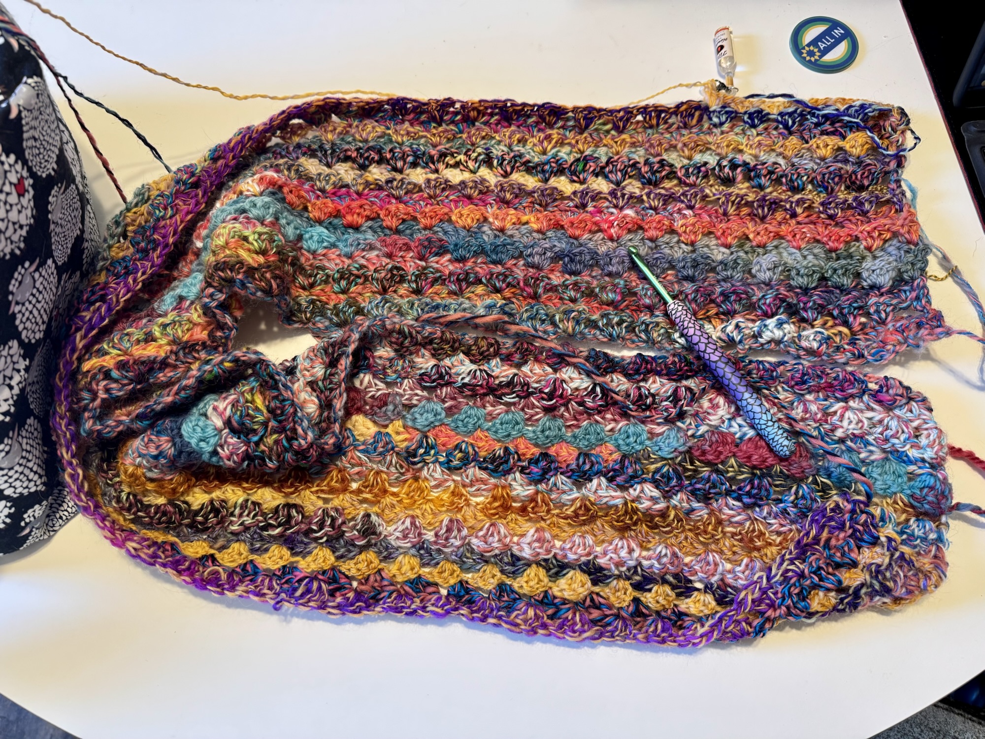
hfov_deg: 71.6
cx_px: 492
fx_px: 683
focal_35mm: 24
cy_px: 370
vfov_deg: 56.8
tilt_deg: -72.7
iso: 160
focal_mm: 6.76
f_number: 1.78
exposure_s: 1/60
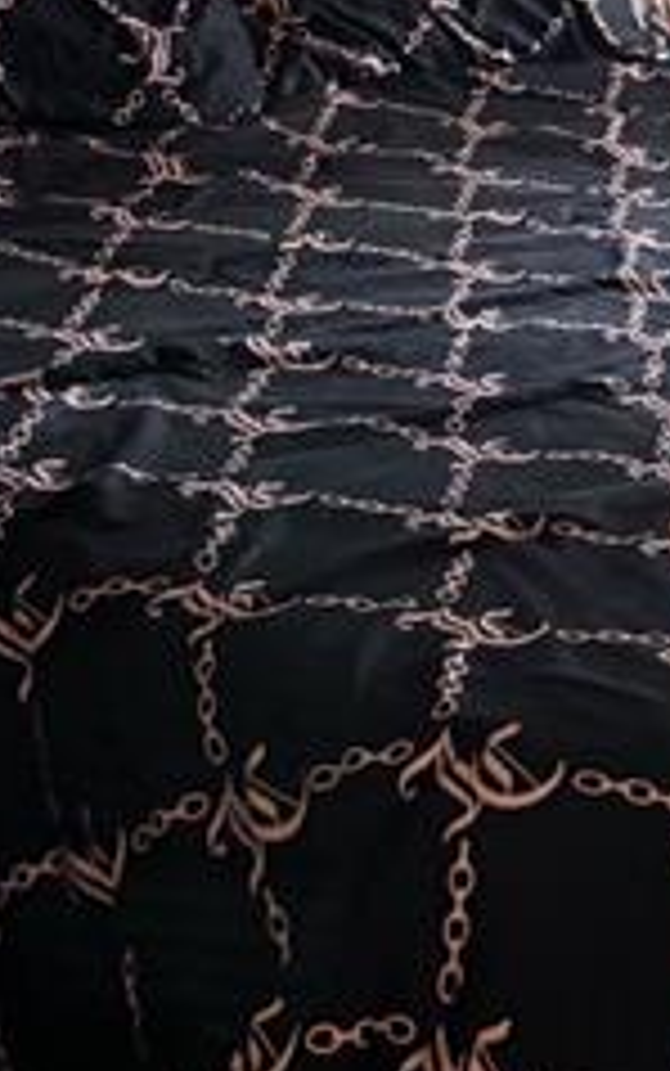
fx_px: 2597
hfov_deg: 14.2
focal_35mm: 89
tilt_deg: -13.6
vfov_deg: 23.1
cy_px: 306
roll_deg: -6.0
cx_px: 809
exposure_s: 1/30
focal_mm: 5.96
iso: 500
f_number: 1.6
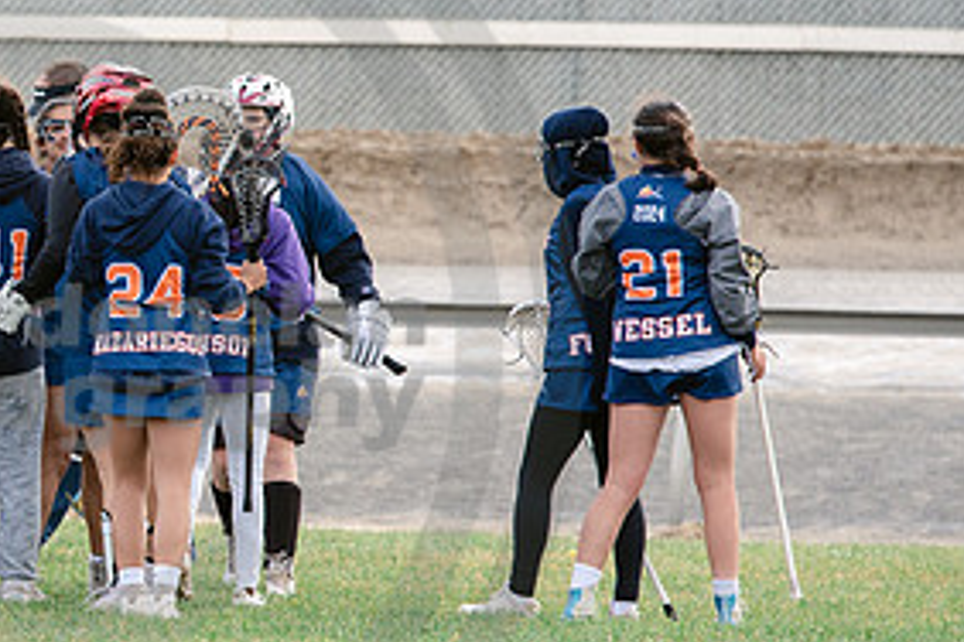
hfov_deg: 3.6
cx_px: -144
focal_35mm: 573
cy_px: 338
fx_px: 15342
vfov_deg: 2.4
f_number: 4
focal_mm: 200
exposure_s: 1/1000
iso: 400
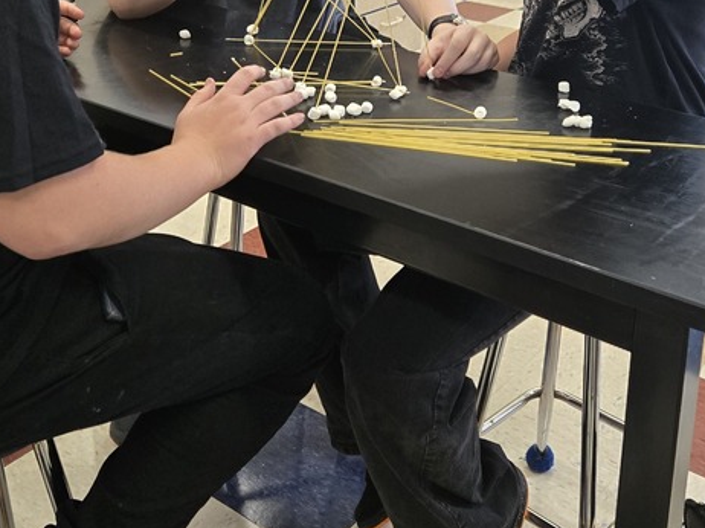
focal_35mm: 51
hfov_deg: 37.5
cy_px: 47
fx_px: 1038
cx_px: 352
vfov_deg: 27.5
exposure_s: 1/120
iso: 400
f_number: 1.8
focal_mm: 5.4
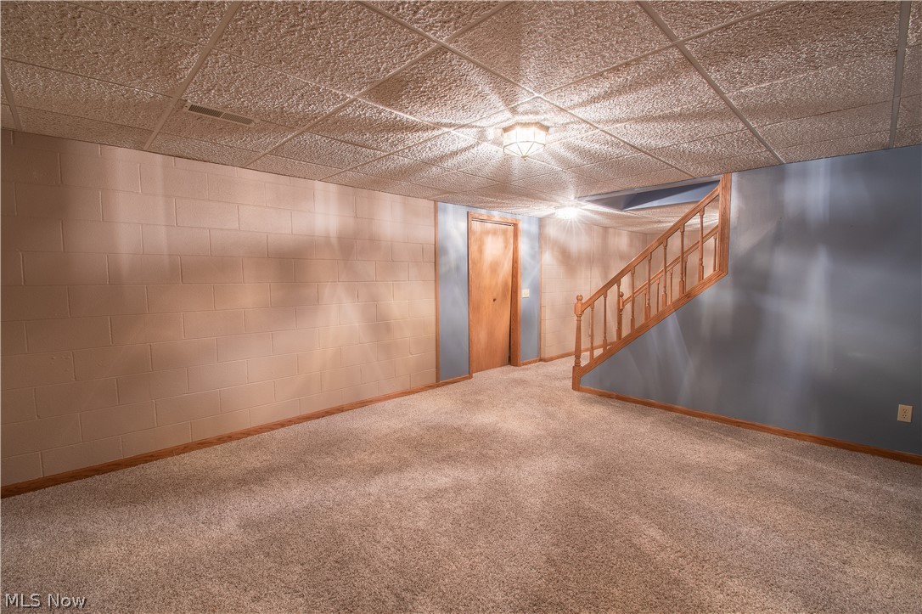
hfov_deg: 100.4
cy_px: 307
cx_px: 461
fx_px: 384
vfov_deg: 77.3
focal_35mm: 15
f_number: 11
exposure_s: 5
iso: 400
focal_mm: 10
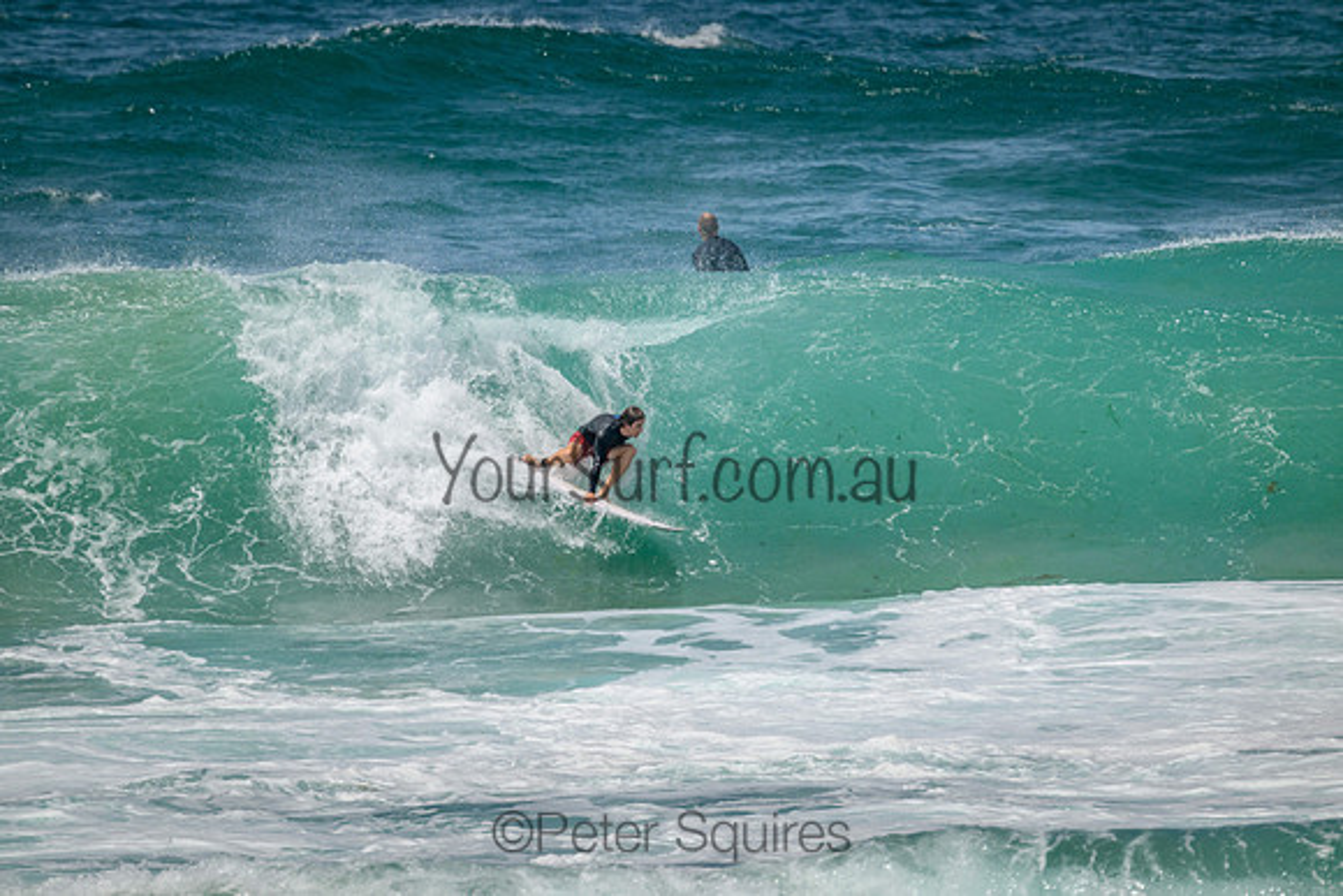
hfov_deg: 2.6
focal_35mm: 800
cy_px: 448
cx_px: 672
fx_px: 29850
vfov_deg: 1.7
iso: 500
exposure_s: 1/2000
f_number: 11
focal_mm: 800
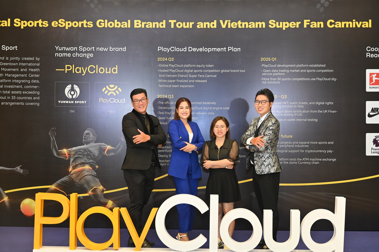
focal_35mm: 50
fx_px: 526
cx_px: 190
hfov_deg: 39.6
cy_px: 126
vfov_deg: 26.9
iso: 1000
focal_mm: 50
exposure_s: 1/160
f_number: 2.8
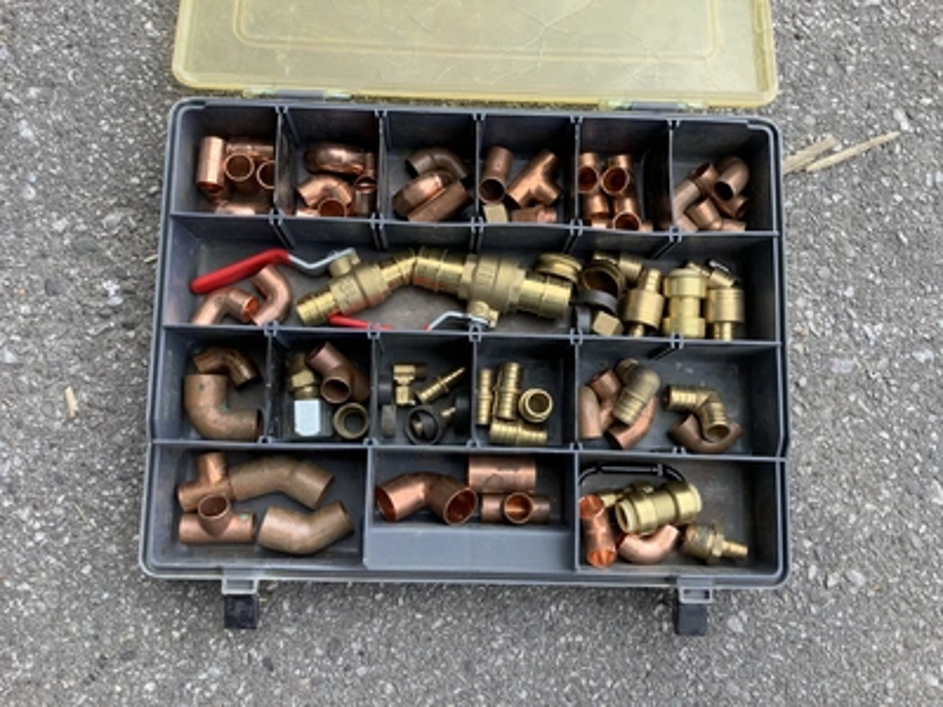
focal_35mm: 31
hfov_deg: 58.4
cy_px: 354
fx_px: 844
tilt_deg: -81.8
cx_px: 472
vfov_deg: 45.4
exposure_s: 1/152
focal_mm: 3.3
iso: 25
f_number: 2.4
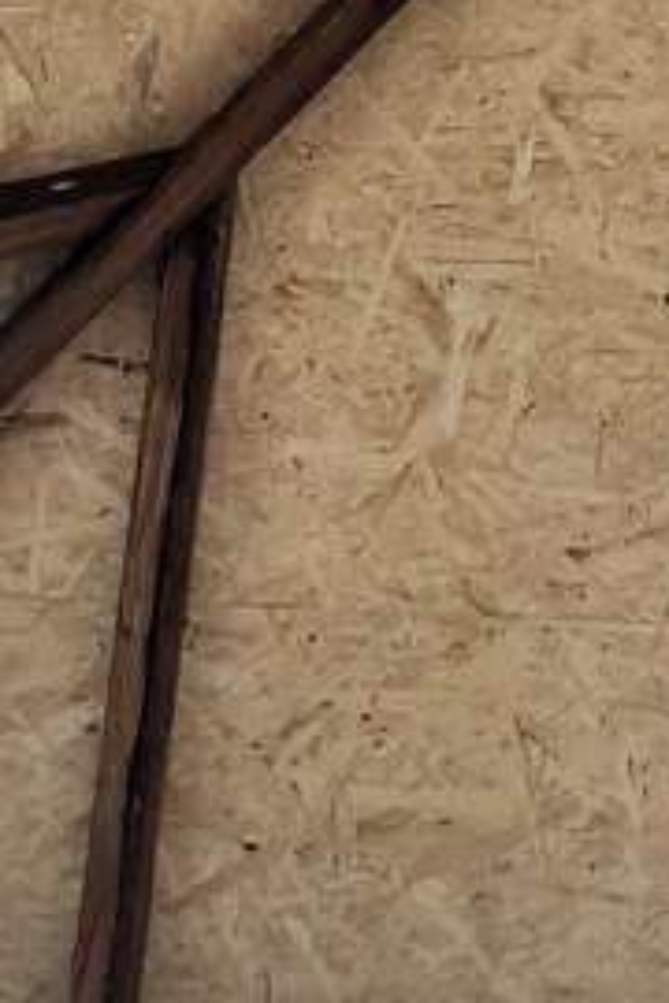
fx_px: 2063
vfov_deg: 23.5
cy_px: -364
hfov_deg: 16.9
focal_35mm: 74
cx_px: 959
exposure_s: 1/390
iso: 40
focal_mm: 1.64
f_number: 2.2
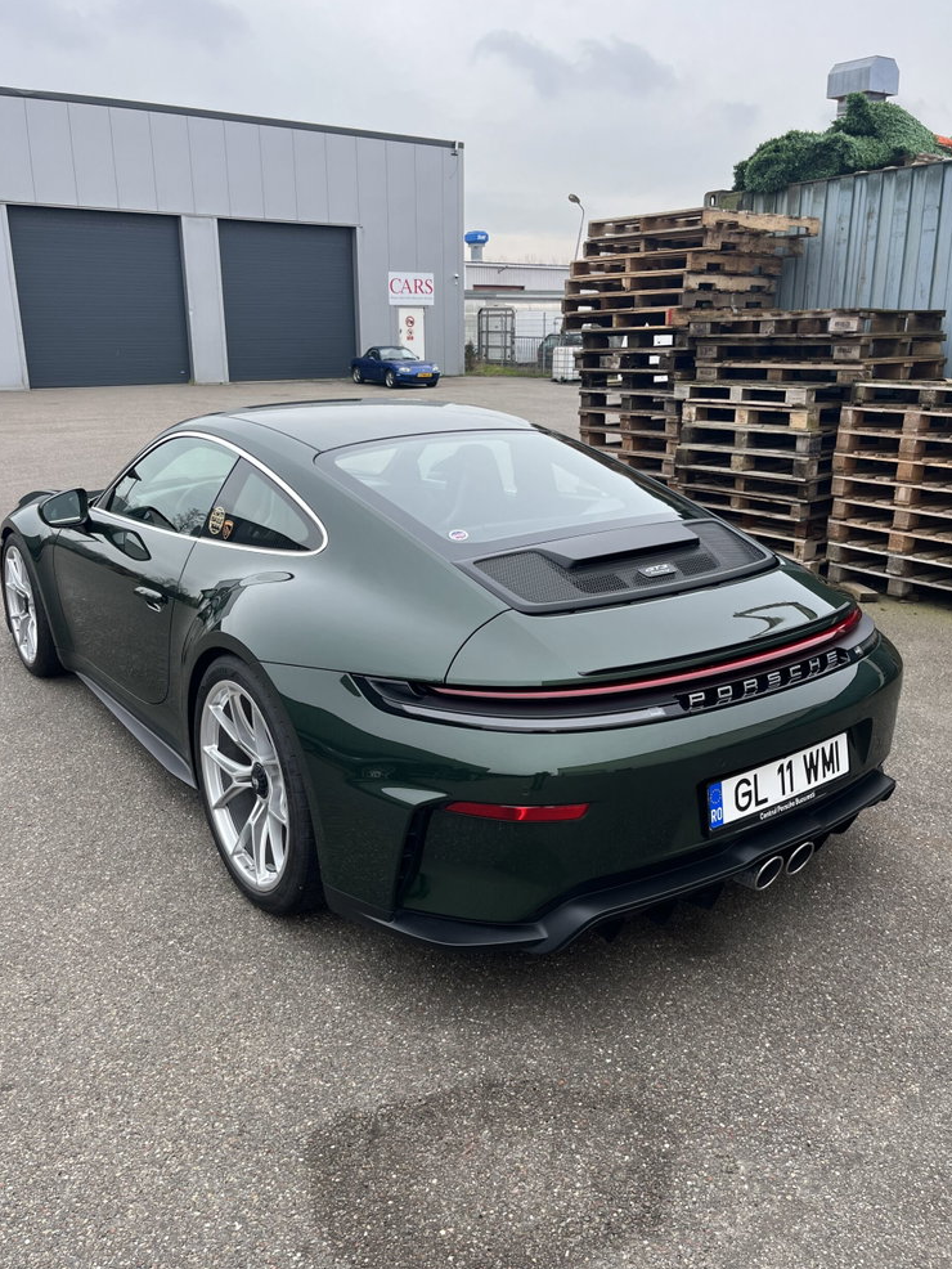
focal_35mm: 27
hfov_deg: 51.4
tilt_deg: -15.9
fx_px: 990
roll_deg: +1.2
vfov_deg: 65.3
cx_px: 466
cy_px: 614
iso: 50
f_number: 1.6
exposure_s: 1/810
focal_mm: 5.1
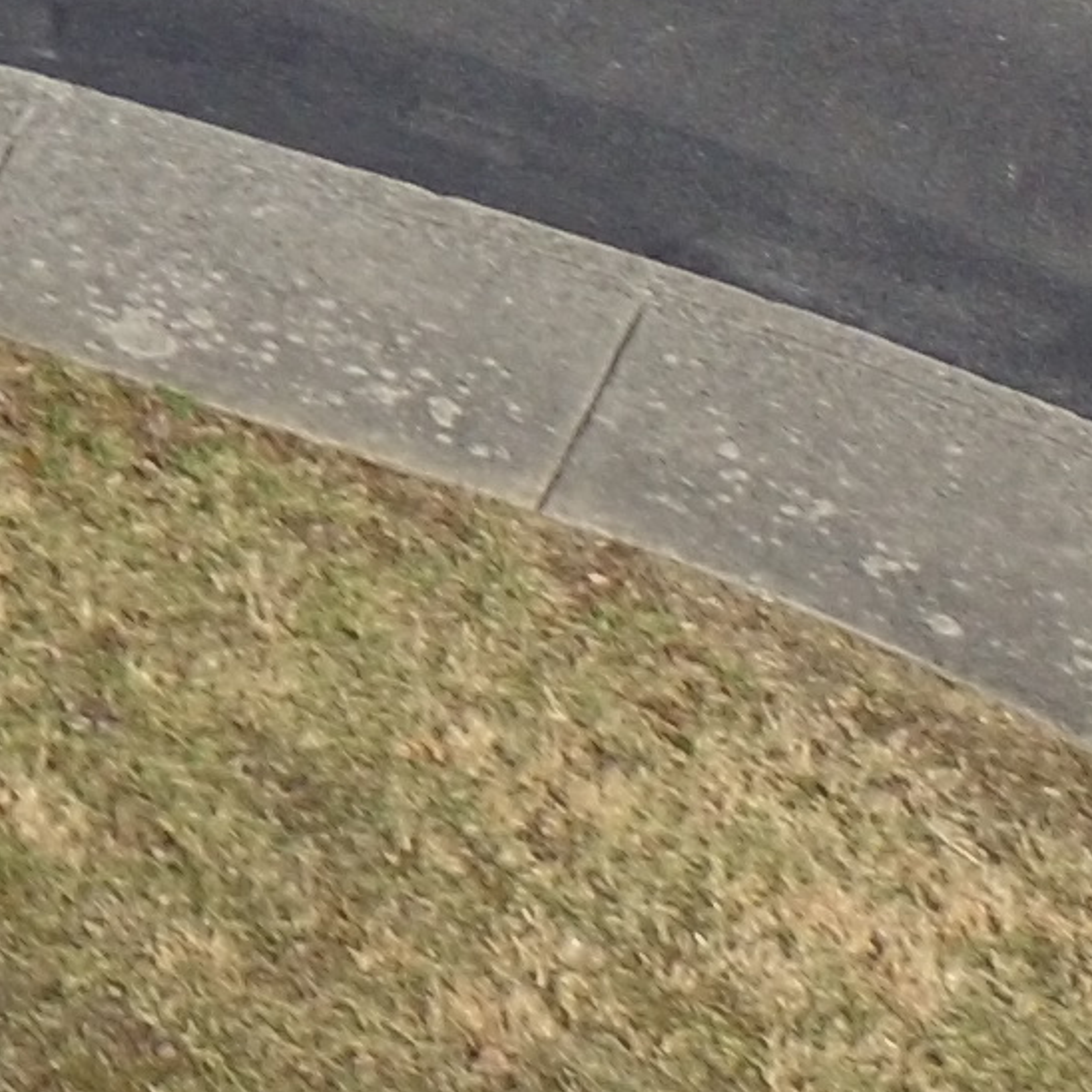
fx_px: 4604
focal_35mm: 129
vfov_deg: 11.8
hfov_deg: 10.1
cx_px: -2172
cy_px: -1261
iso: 100
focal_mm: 3.61
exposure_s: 1/1294
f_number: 2.8
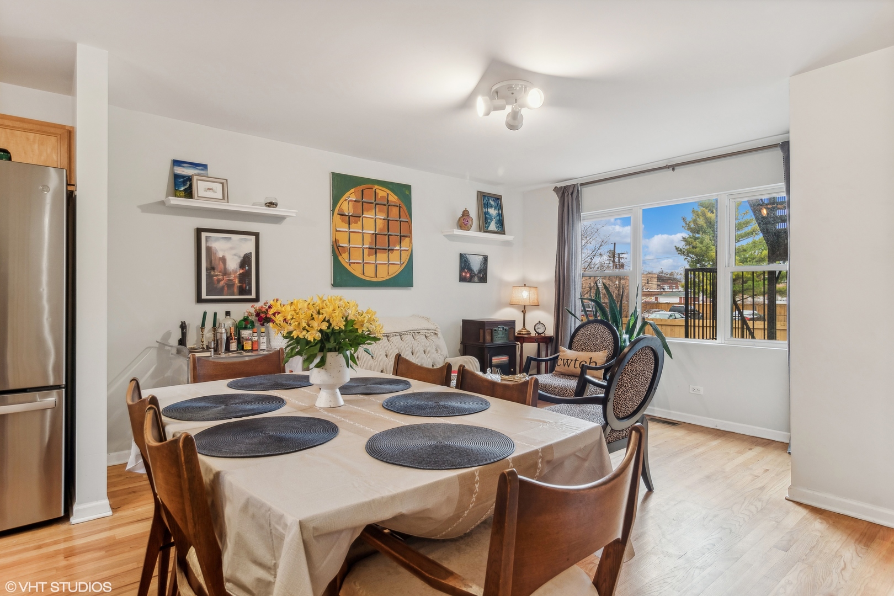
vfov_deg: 67.4
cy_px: 298
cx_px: 447
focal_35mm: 18
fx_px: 447
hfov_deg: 90.0
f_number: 8
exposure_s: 1/5
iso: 200
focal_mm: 12
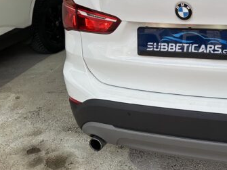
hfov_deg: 32.1
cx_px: 206
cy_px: 21
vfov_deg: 25.0
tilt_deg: -14.5
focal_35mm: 57
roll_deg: +2.9
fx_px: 374
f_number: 1.78
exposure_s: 1/100
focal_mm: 6.86
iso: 100
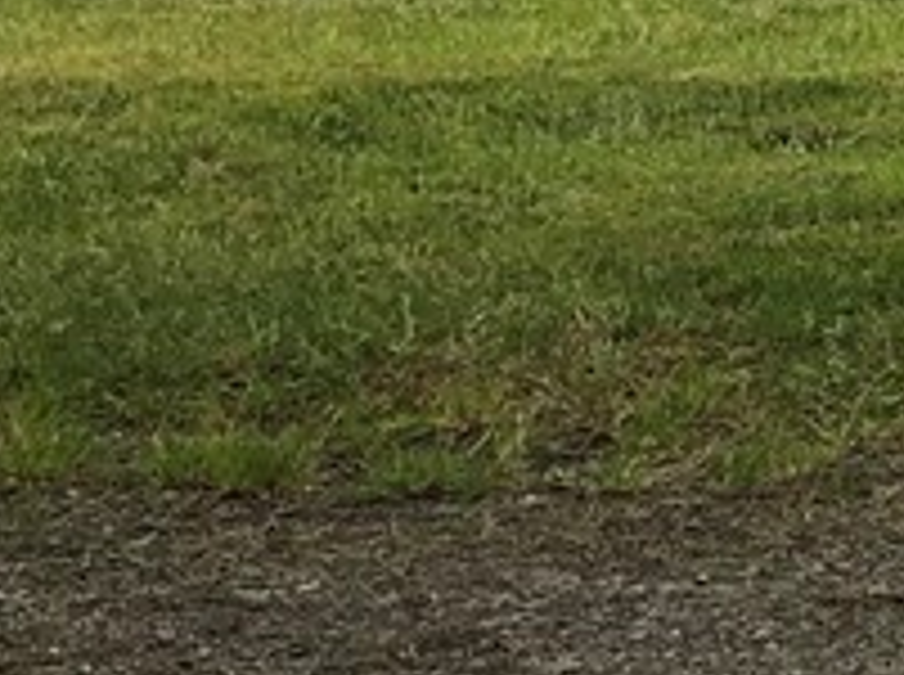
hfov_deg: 11.6
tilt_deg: +2.3
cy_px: -738
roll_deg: -0.4
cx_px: 2082
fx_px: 3728
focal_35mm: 143
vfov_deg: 9.6
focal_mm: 3.99
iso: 20
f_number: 1.8
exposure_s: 1/827
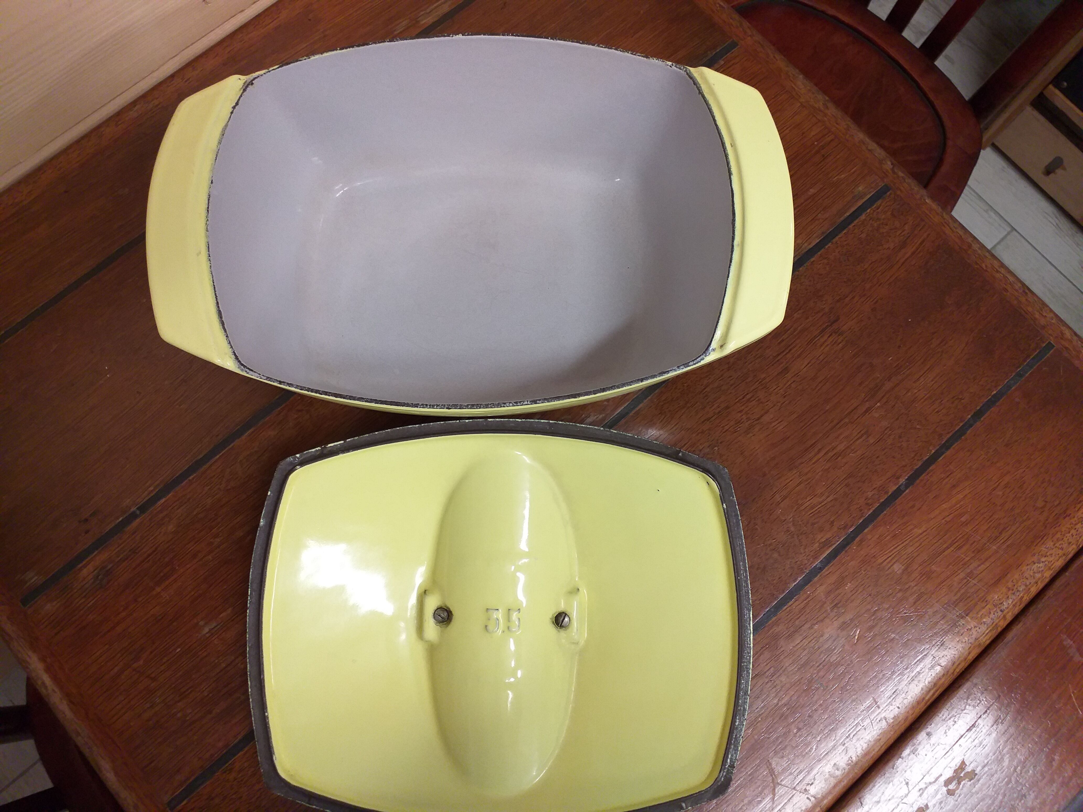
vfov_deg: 53.1
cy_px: 406
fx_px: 813
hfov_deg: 67.3
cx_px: 542
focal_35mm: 26
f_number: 1.9
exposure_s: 1/50
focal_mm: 3.6
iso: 125
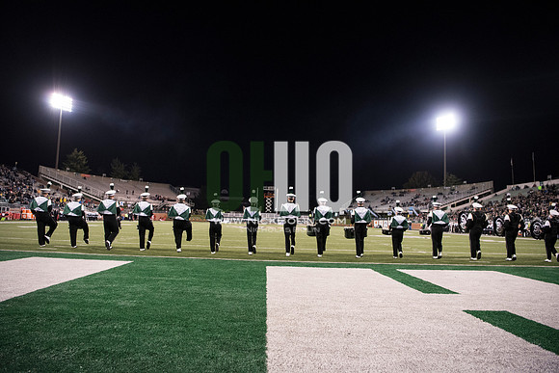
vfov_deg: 53.2
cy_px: 186
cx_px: 280
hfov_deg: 73.7
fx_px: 373
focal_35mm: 24
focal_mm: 24
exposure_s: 1/800
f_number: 3.2
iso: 4000
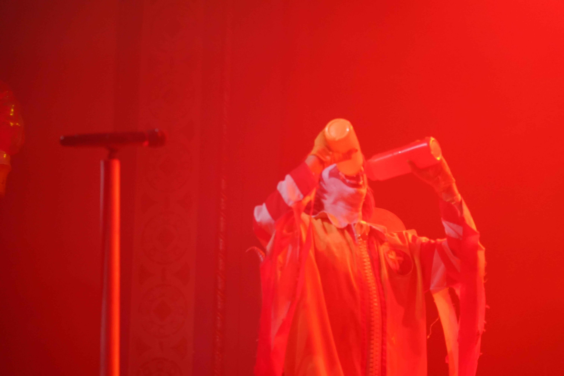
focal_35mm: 96
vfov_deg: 14.3
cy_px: 188
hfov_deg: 21.2
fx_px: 1504
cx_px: 282
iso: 5000
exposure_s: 1/160
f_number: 4
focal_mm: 96
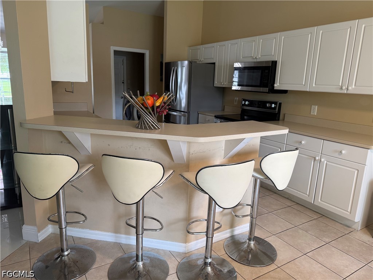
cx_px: 186
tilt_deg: -11.6
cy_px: 140
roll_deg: -2.6
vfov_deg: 56.8
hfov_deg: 71.6
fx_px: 259
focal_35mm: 24
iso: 125
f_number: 1.78
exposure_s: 1/120
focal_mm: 6.76
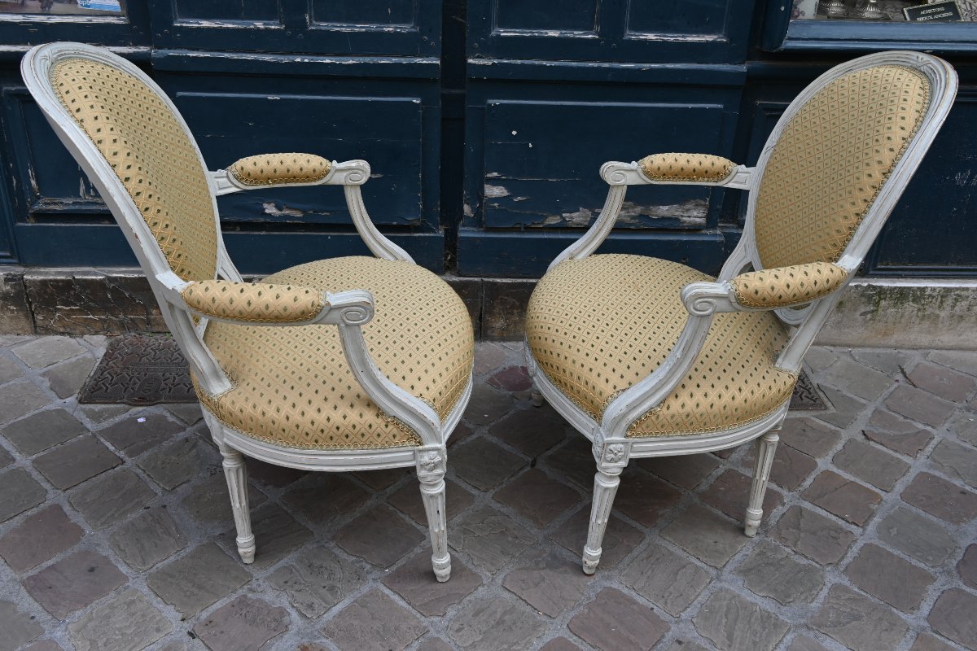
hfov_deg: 56.1
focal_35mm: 34
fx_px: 916
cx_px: 488
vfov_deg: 39.1
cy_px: 326
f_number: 5.6
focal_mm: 22.5
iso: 100
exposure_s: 1/125
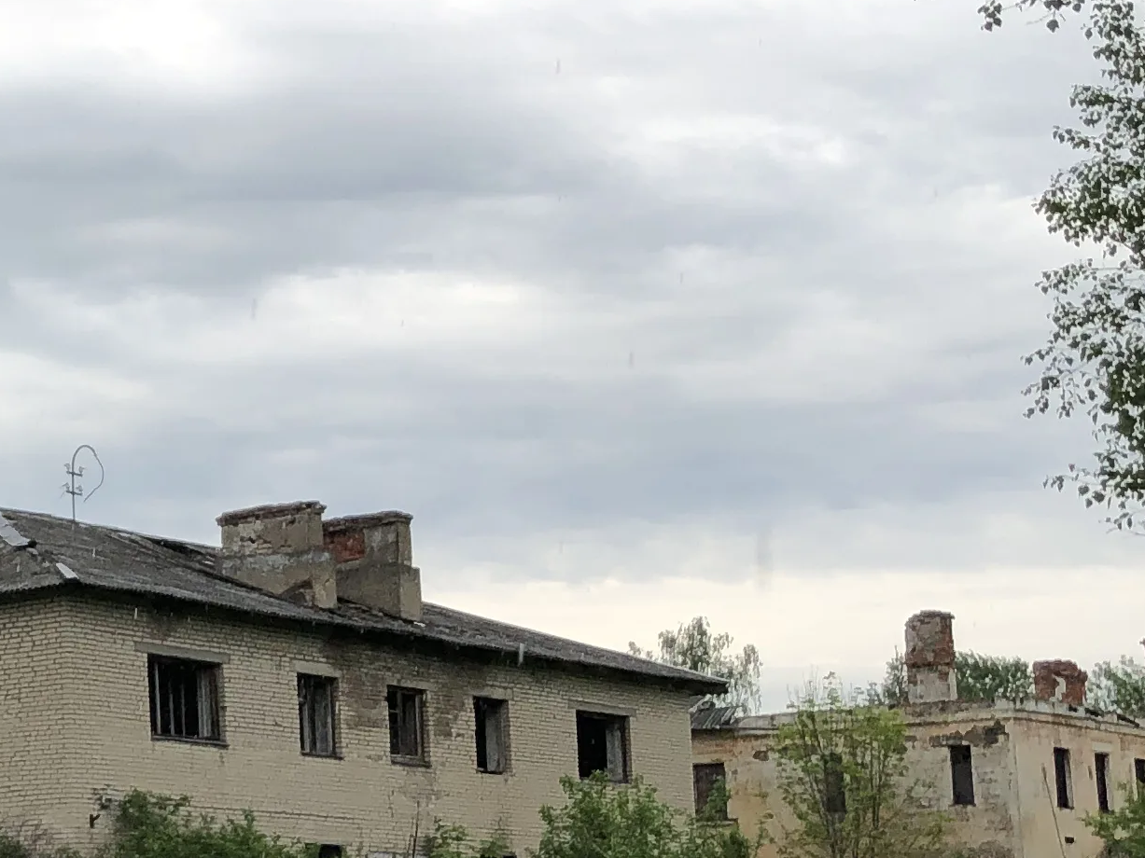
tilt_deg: +5.2
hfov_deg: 19.0
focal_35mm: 92
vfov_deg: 16.0
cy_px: 643
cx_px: -528
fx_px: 3043
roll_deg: +1.1
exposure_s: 1/1043
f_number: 1.8
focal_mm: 4
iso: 20
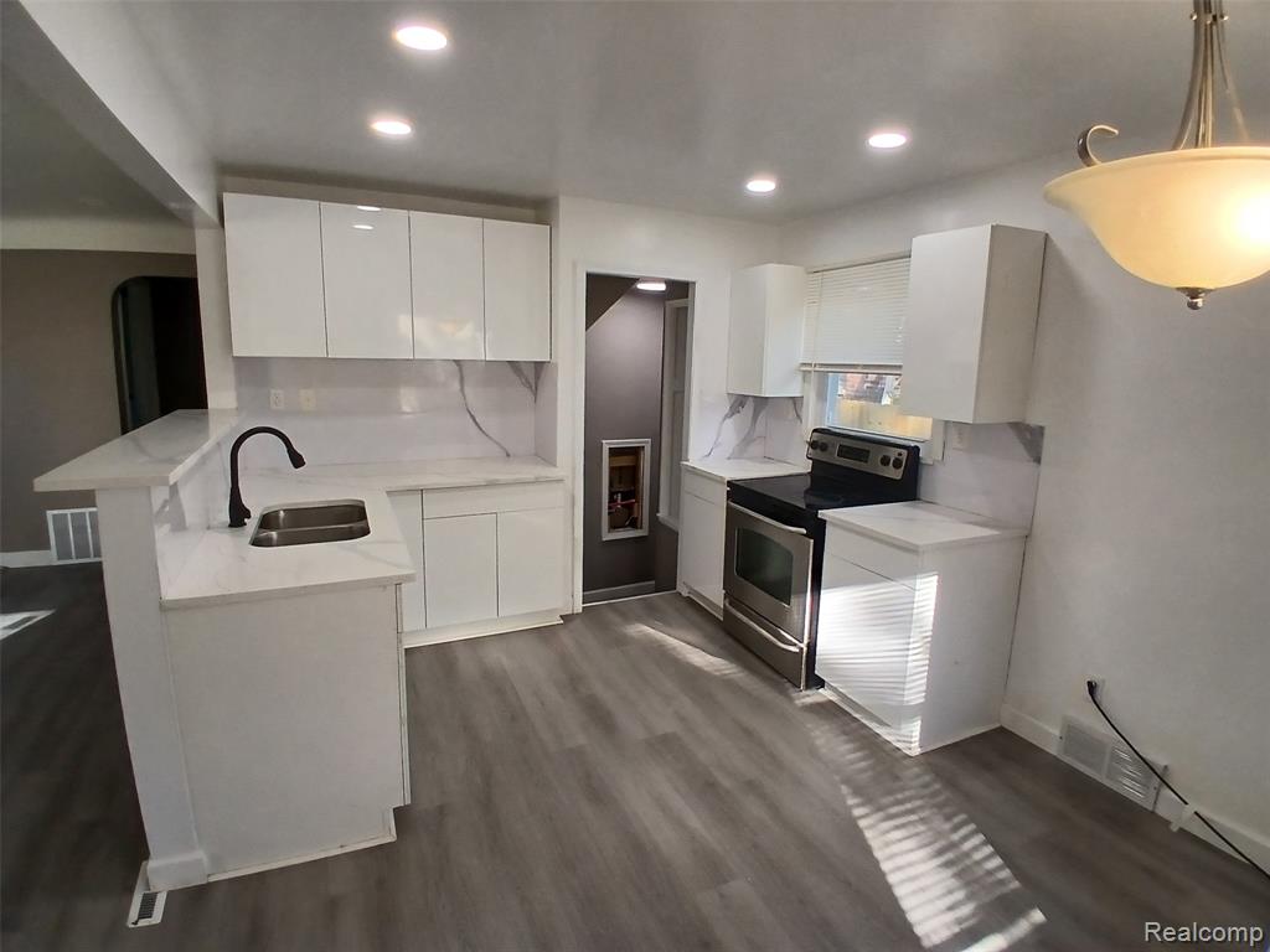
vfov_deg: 74.7
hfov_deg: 91.0
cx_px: 635
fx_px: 624
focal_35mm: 17
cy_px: 476
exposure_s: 1/60
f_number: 2.2
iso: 64
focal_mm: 1.4
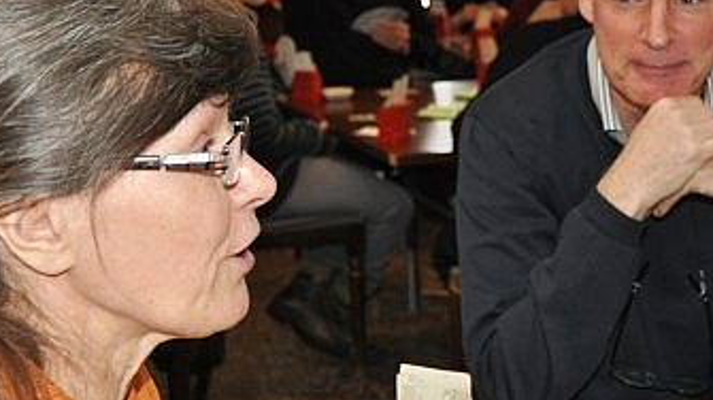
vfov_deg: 15.9
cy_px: 150
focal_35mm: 76
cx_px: 556
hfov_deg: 27.4
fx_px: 1435
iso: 800
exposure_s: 1/60
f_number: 3.8
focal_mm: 27
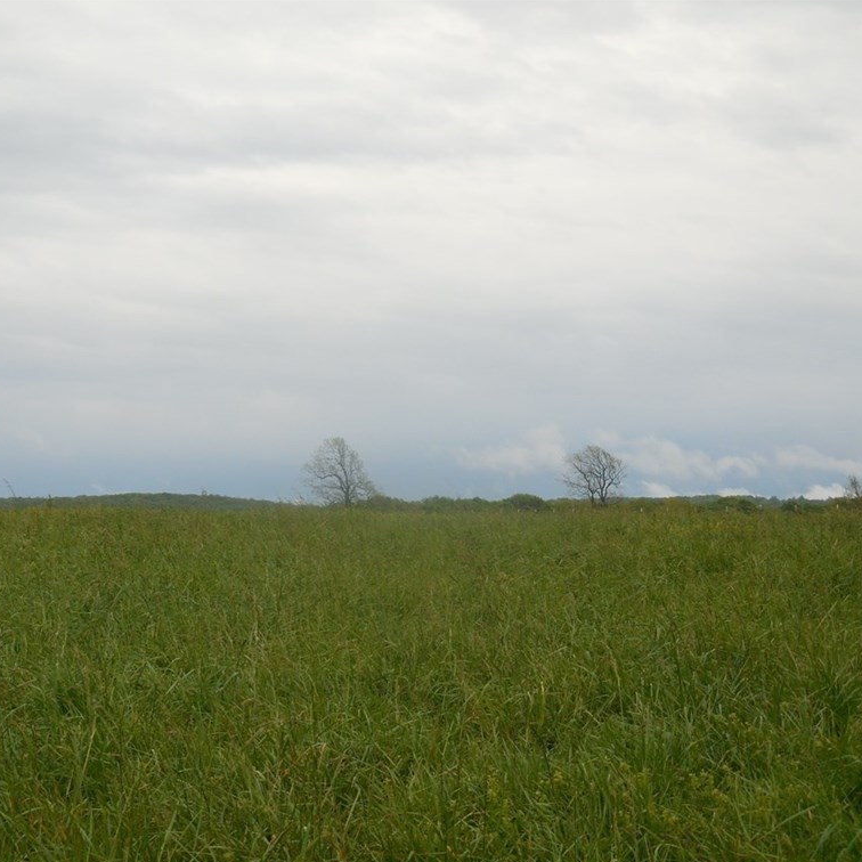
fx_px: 2057
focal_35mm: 73
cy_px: 431
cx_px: 372
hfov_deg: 23.7
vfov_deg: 23.7
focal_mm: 11
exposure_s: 1/500
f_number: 4.5
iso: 125
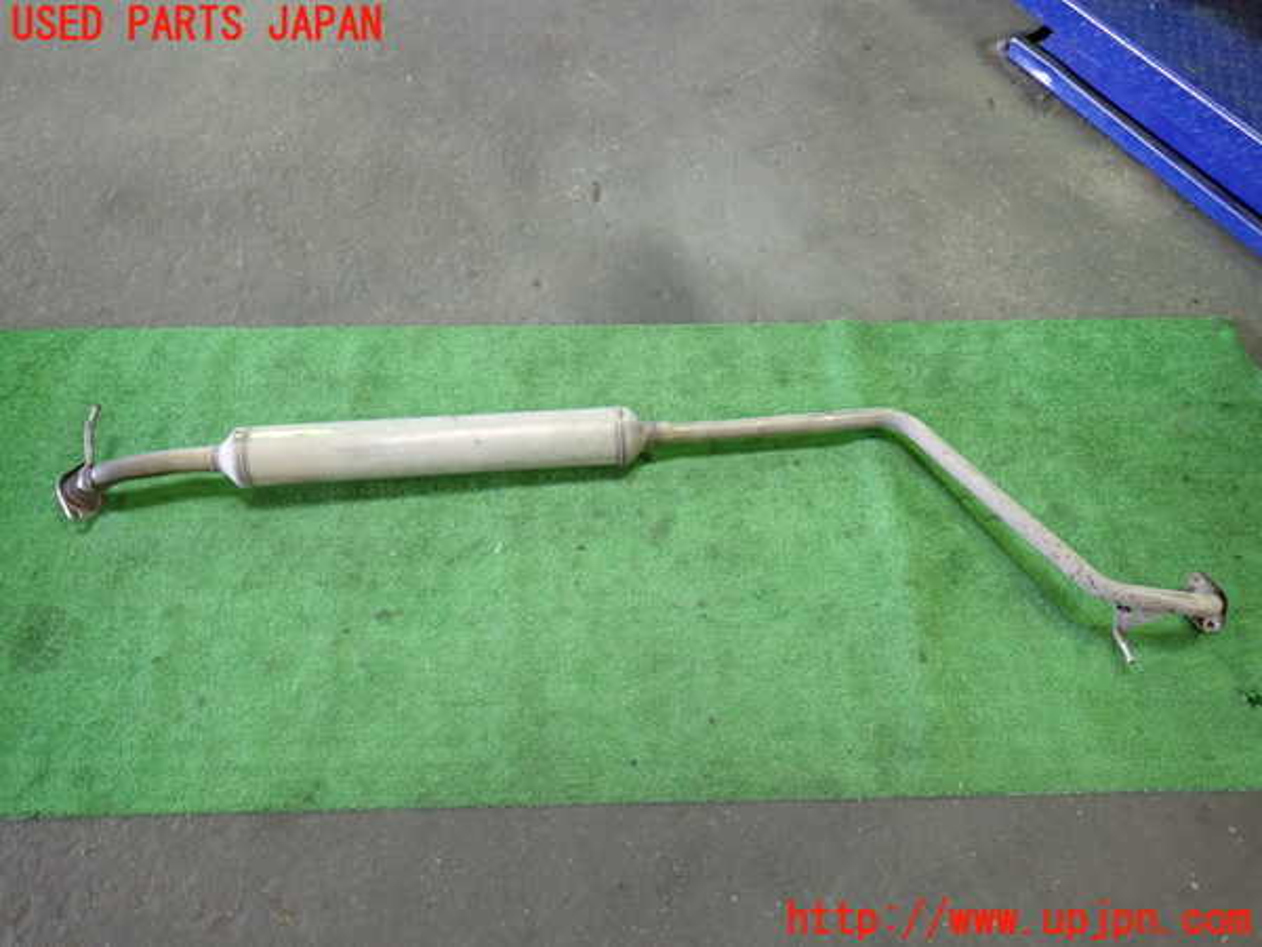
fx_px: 911
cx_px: 631
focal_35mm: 25
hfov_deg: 69.4
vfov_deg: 54.9
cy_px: 474
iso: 250
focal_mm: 4.5
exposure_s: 1/30
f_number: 2
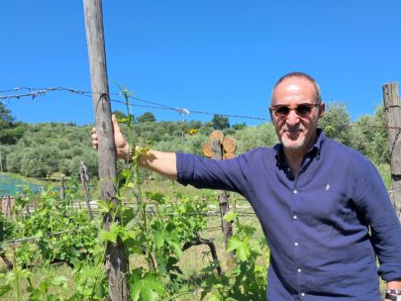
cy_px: 202
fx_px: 464
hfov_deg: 46.8
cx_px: 214
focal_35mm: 40
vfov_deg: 35.6
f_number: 1.8
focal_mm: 4
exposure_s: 1/481
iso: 50
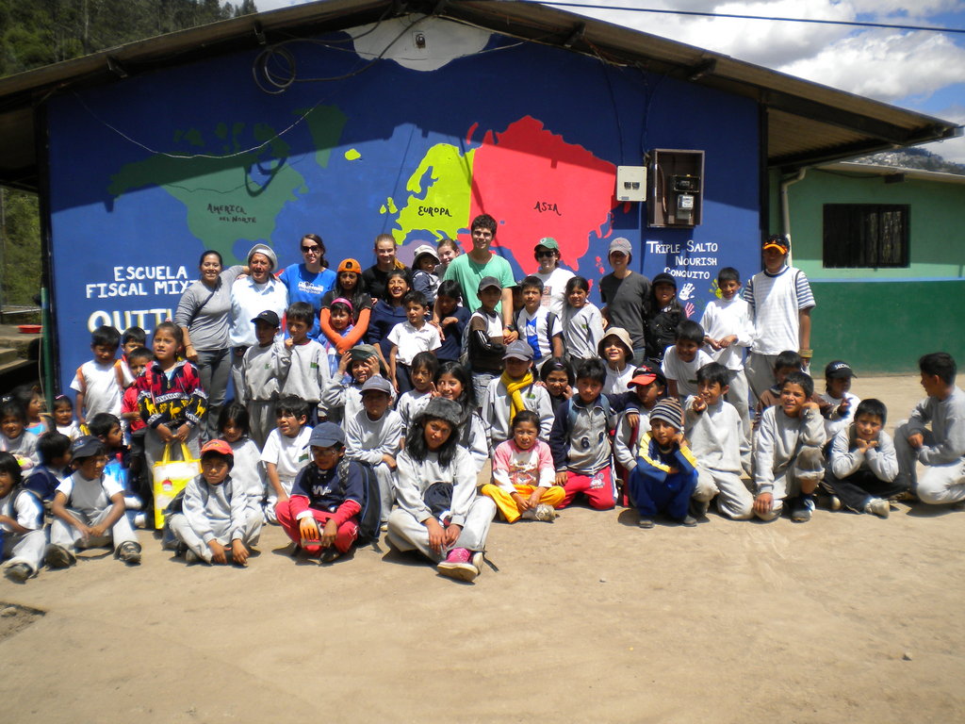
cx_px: 482
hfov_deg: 52.6
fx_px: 976
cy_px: 362
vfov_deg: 40.7
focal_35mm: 35
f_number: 4.6
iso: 80
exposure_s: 1/813
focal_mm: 6.3
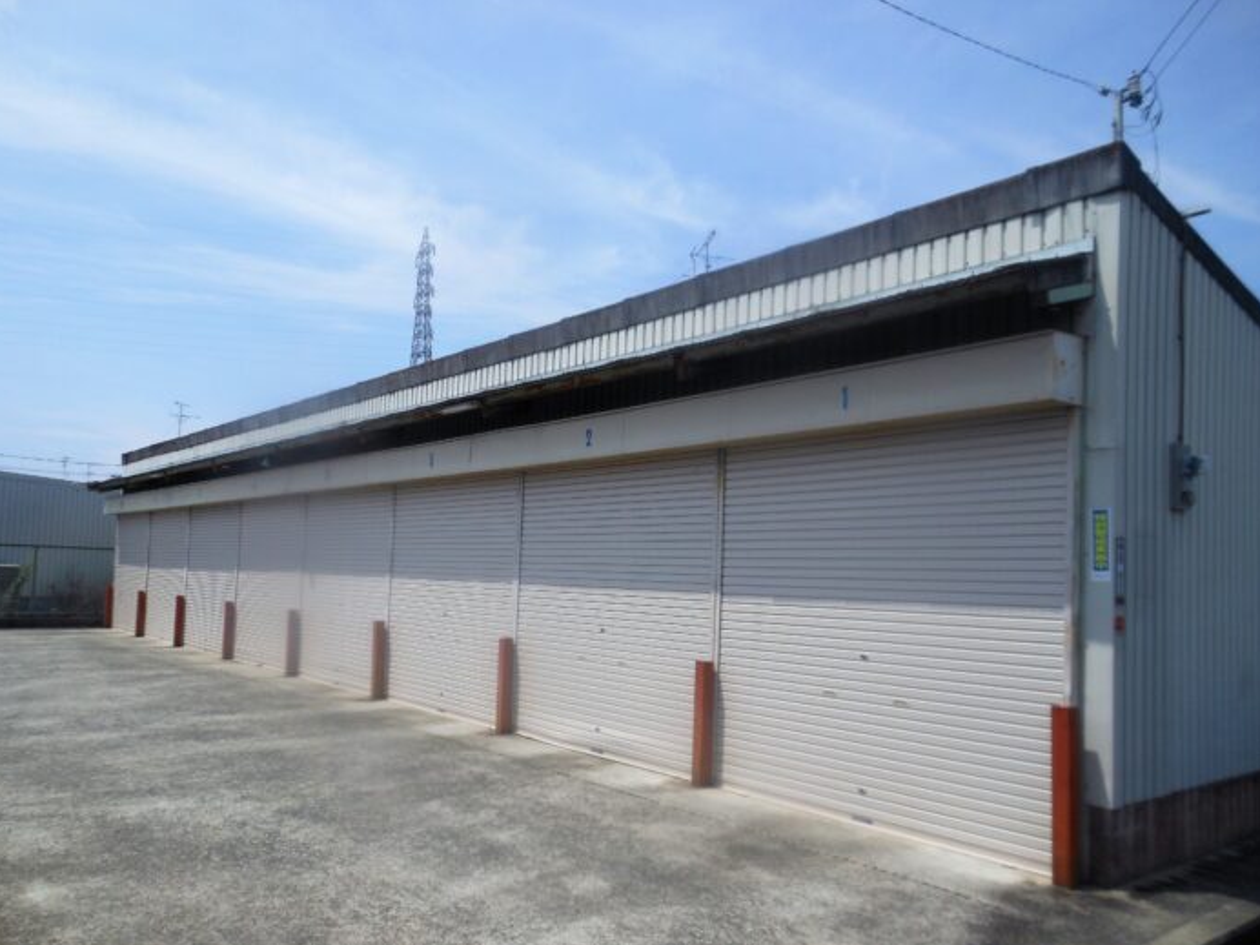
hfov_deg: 67.3
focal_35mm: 26
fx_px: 946
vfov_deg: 53.1
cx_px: 615
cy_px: 473
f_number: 10.2
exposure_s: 1/200
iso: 80
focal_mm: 4.5
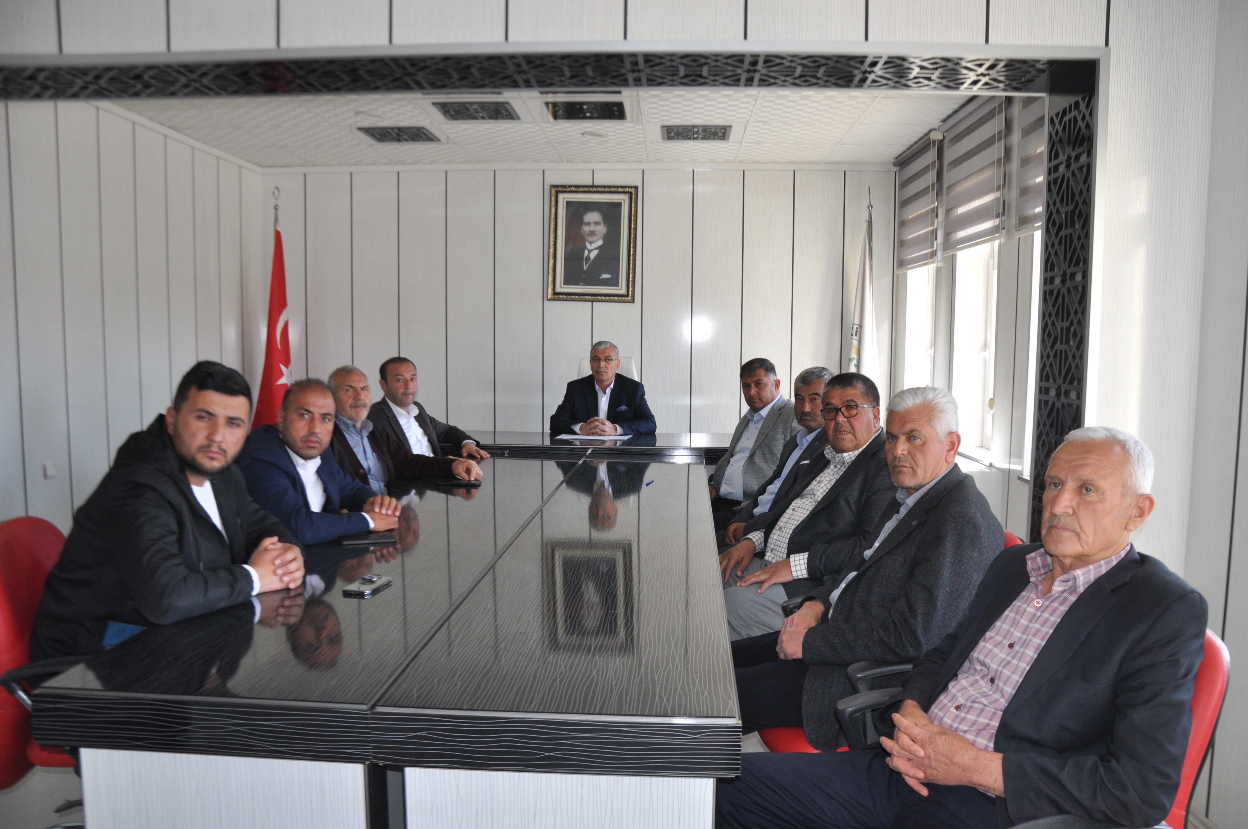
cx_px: 624
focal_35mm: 27
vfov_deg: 47.8
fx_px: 935
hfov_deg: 67.4
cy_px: 414
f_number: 3.5
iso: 500
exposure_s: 1/200
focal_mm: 18
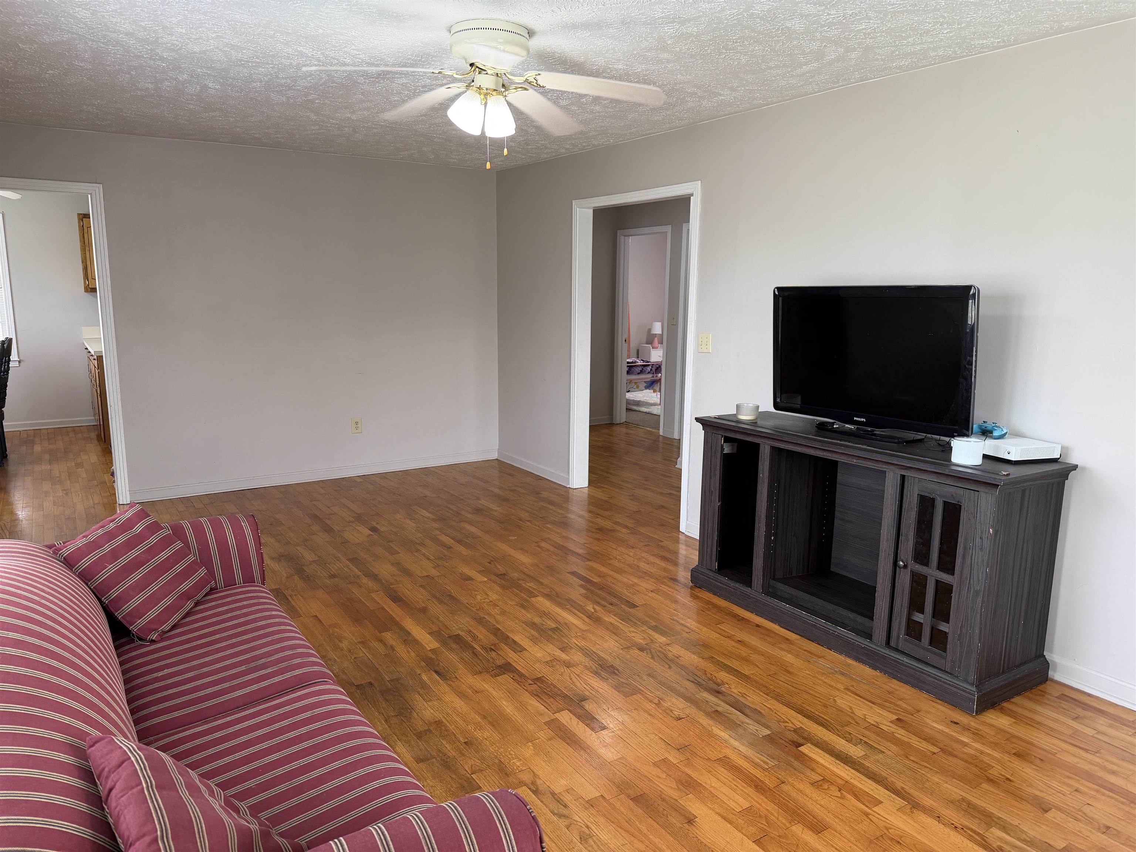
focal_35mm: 24
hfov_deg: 71.6
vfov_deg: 56.8
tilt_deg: -9.9
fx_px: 788
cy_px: 426
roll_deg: +0.6
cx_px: 568
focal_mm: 6.76
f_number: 1.78
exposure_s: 1/121
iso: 160
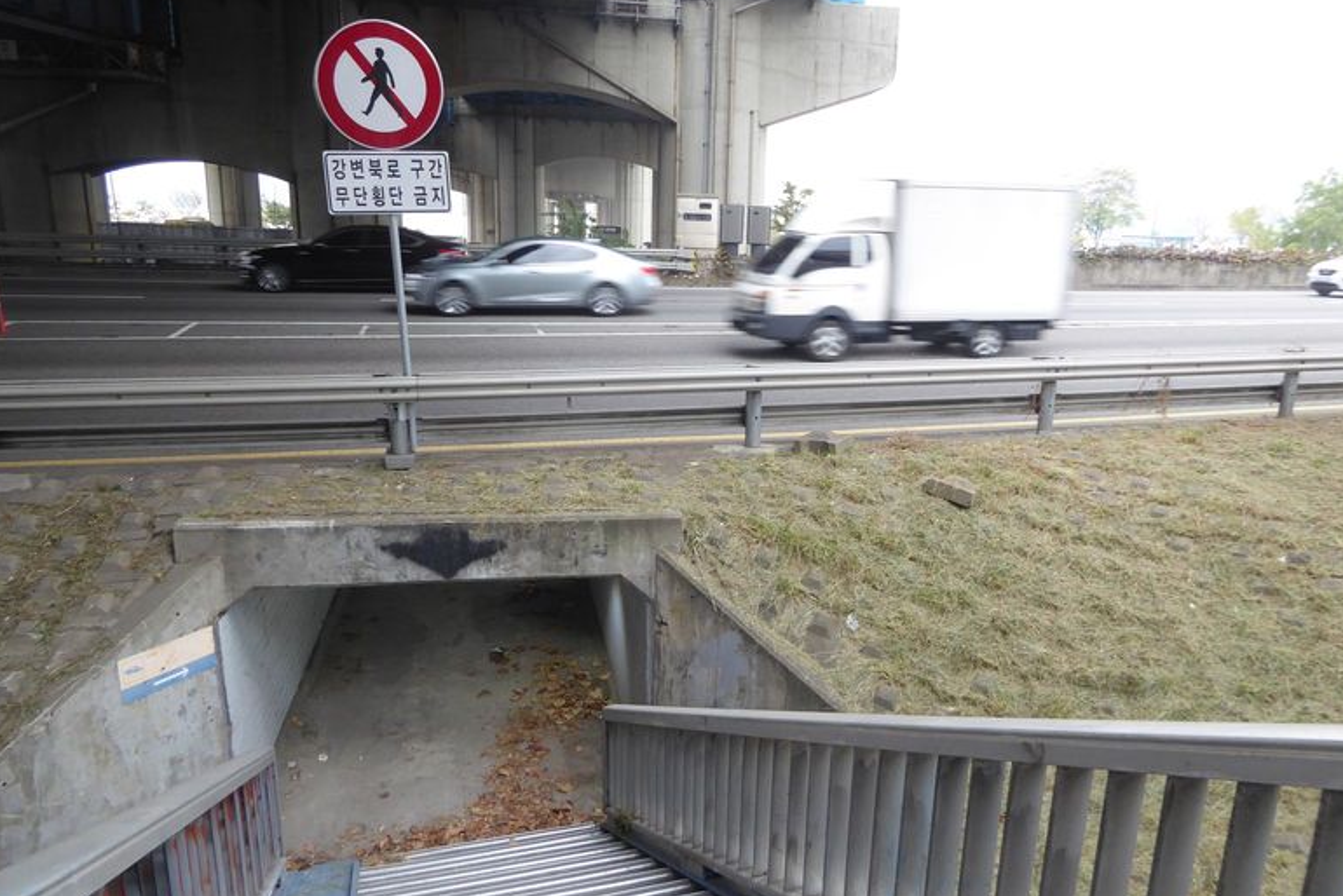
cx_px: 691
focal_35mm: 27
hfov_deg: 67.3
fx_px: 1008
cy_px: 507
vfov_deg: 47.8
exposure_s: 1/60
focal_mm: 4.3
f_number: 3.3
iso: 160
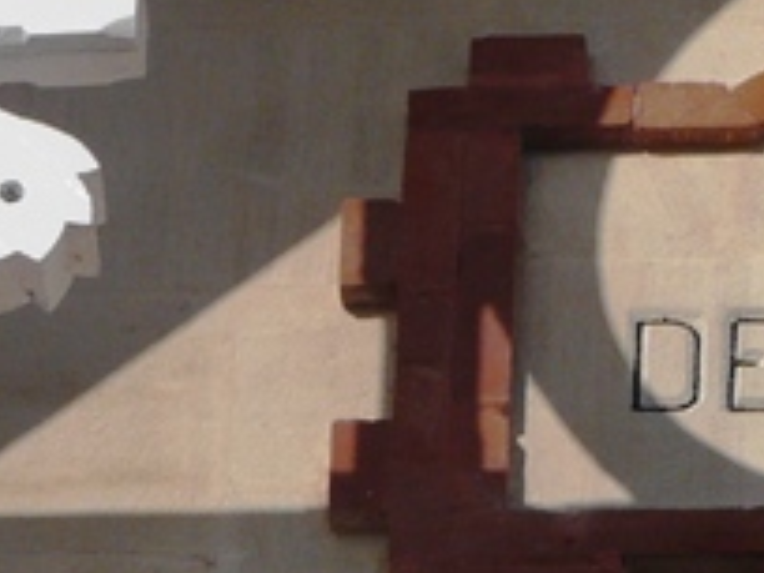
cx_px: 910
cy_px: 335
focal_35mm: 708
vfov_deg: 2.1
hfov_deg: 2.8
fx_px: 15626
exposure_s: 1/640
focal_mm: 33.8
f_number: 8
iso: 100
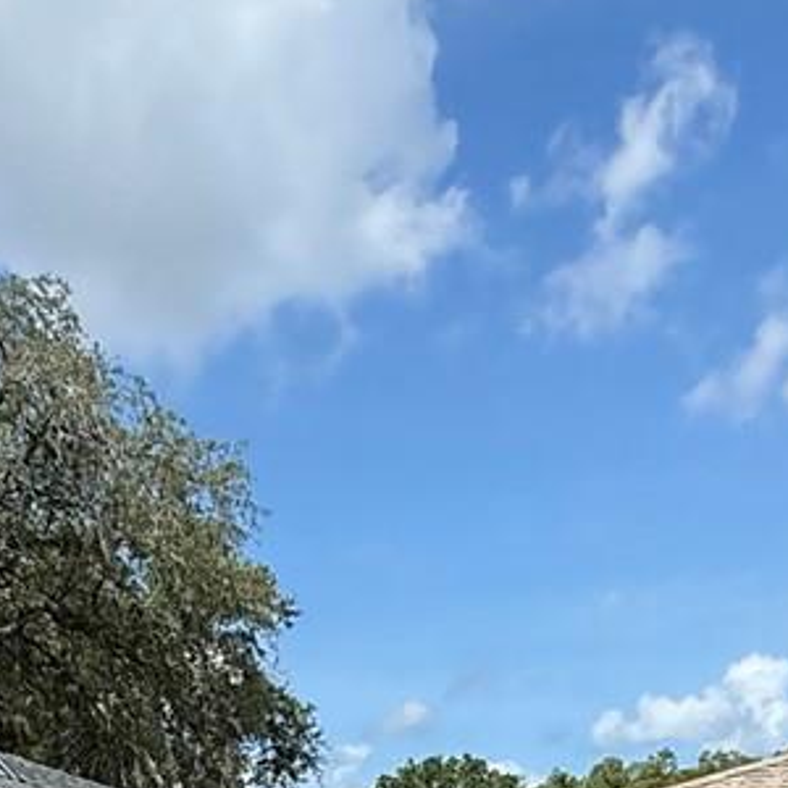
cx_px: 489
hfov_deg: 26.0
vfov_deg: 20.6
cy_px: 1300
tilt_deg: -12.5
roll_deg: +1.2
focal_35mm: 66
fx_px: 1700
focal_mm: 2.22
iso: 50
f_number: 2.2
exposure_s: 1/1745
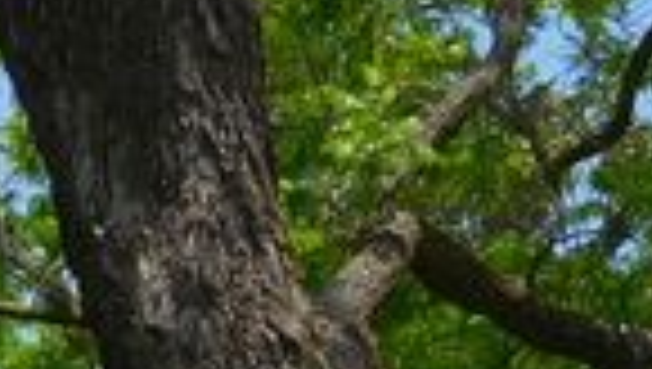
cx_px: -956
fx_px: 4535
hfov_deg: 7.6
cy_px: 1469
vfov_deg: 4.3
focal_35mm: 262
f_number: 3.8
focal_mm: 6.2
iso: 125
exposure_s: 1/1000
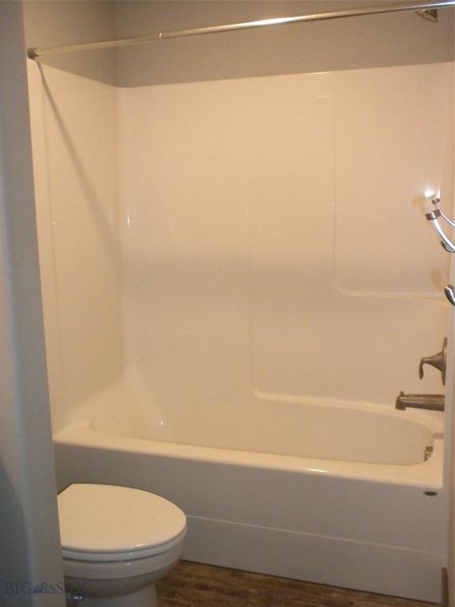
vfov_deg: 50.1
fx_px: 648
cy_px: 304
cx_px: 228
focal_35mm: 37
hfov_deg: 38.7
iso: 400
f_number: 3.5
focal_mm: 6.6
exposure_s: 1/36.1
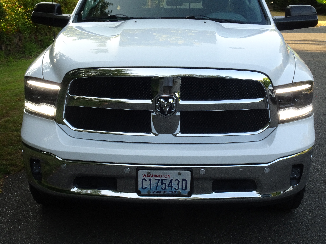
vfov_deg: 29.1
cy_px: 122
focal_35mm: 50
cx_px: 163
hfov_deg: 38.2
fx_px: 471
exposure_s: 1/50
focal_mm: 8.51
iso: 160
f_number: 4.5
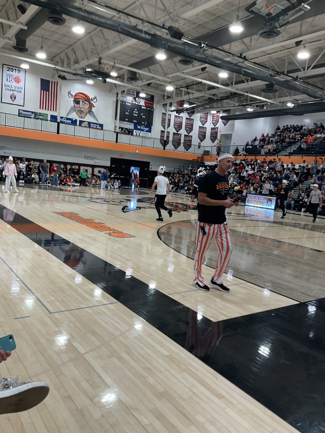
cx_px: 162
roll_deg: -5.7
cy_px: 216
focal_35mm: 29
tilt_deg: -6.3
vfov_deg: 61.7
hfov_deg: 48.2
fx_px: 363
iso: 40
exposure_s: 1/50
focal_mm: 3
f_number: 1.8
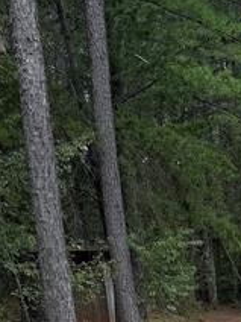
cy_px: 431
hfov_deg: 15.9
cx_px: 335
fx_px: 808
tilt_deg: -18.1
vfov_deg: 20.4
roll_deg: +2.3
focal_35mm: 87
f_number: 1.78
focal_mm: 6.76
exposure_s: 1/507
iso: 80
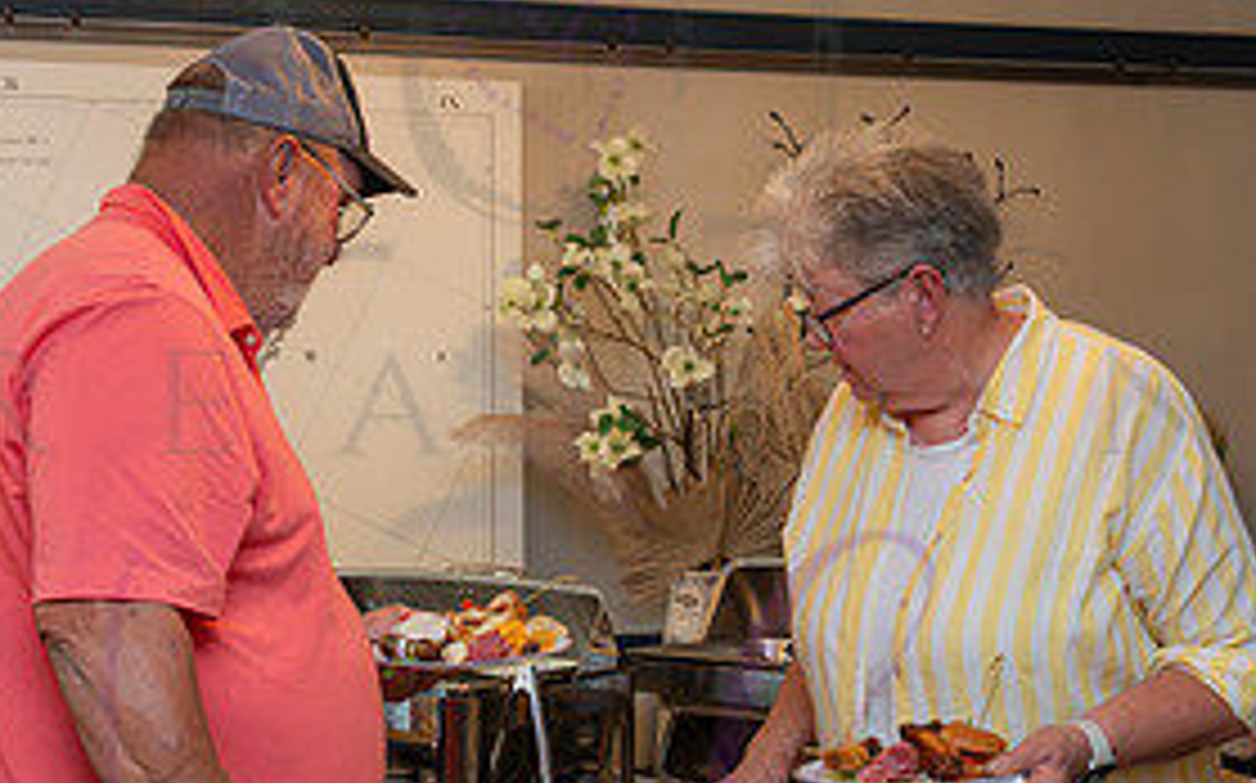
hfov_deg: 31.5
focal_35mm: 65
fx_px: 2224
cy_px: 600
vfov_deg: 19.8
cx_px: 602
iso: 800
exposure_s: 1/60
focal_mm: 28.5
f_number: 6.3
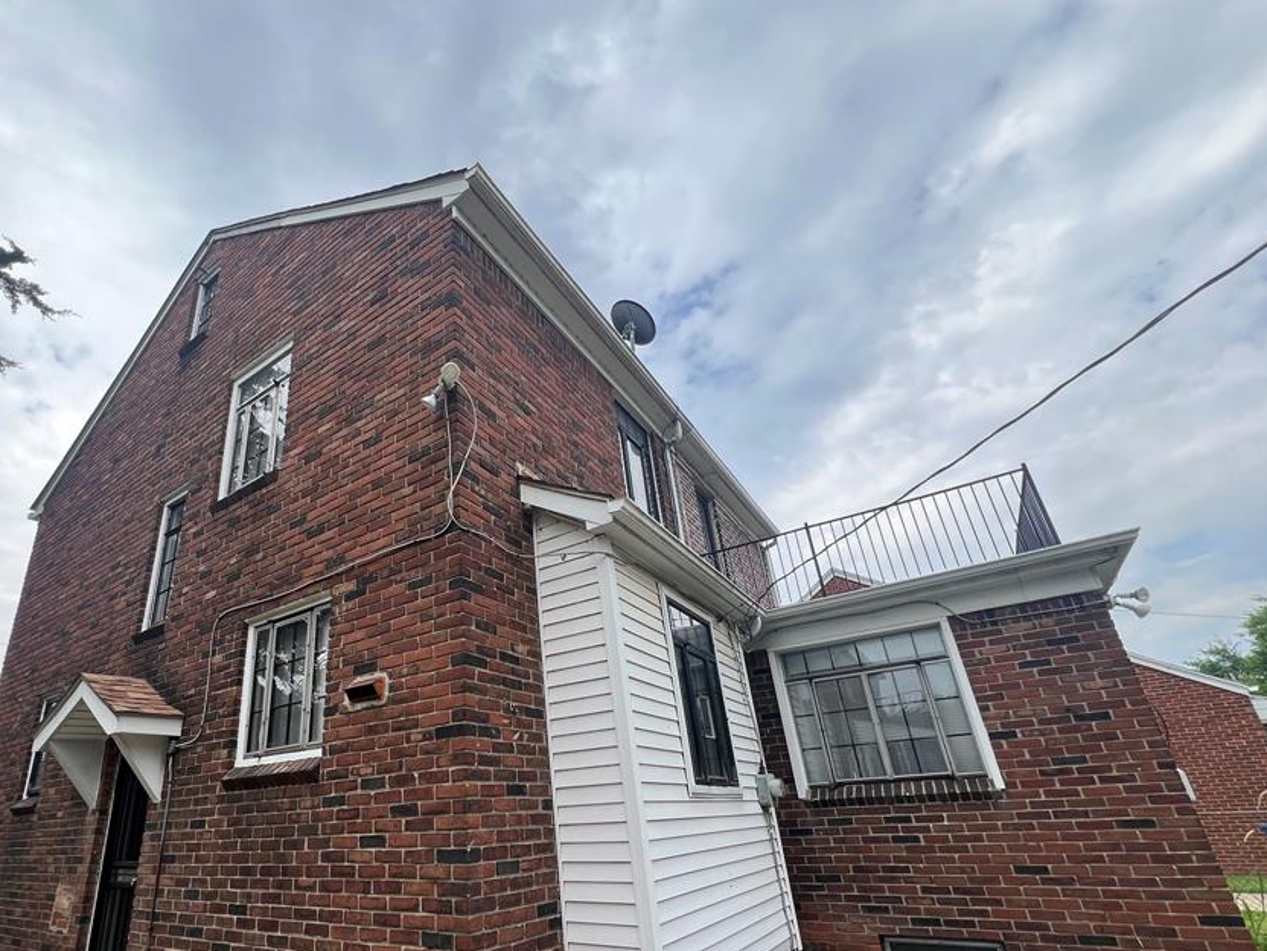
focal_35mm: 16
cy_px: 568
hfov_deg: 93.0
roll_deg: +2.3
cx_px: 495
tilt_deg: +21.3
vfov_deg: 77.3
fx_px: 586
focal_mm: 1.57
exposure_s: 1/356
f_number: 1.8
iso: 32
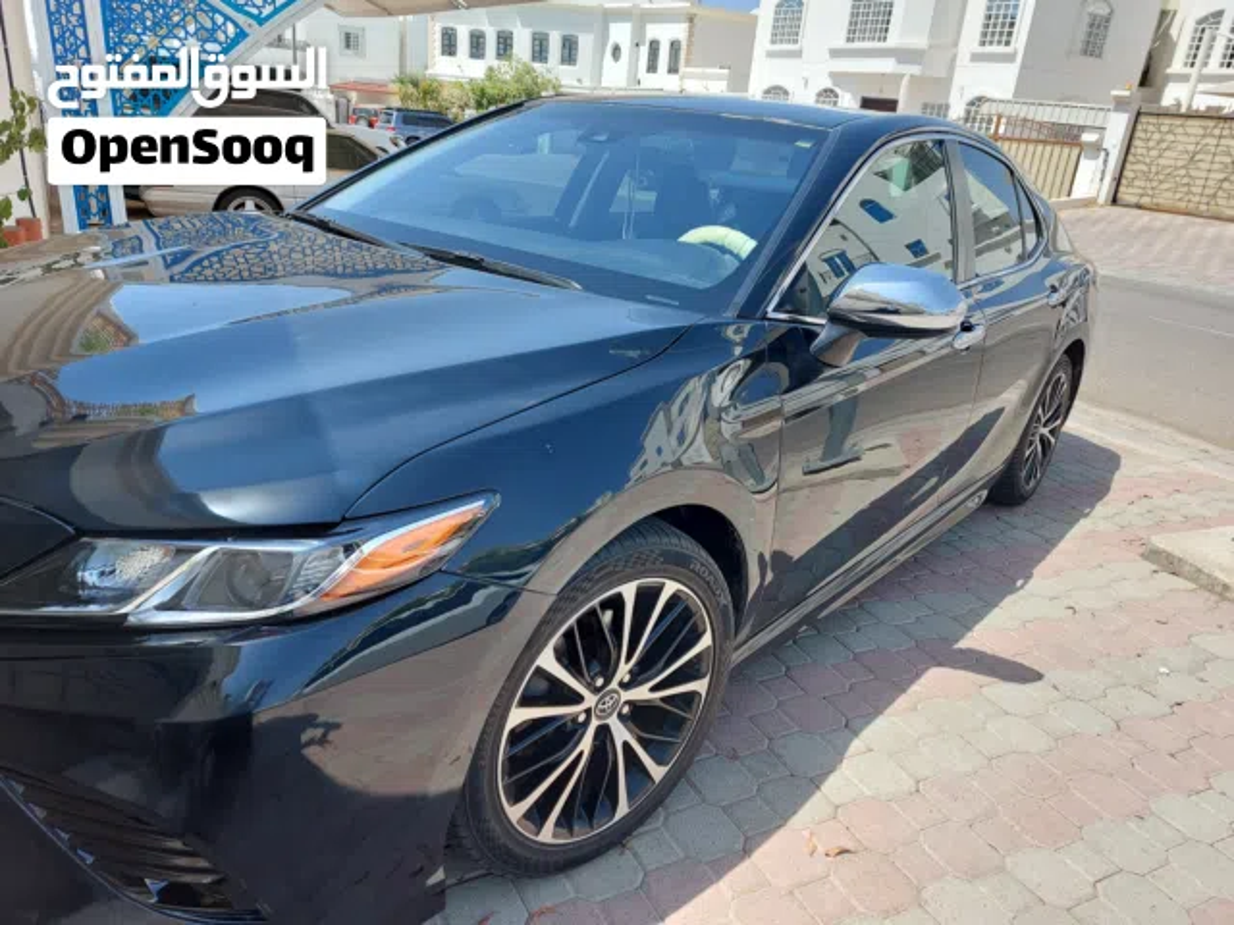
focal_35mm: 24
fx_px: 856
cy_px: 462
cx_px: 617
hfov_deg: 71.6
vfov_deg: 56.8
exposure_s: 1/399
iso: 32
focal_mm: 5.23
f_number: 1.8
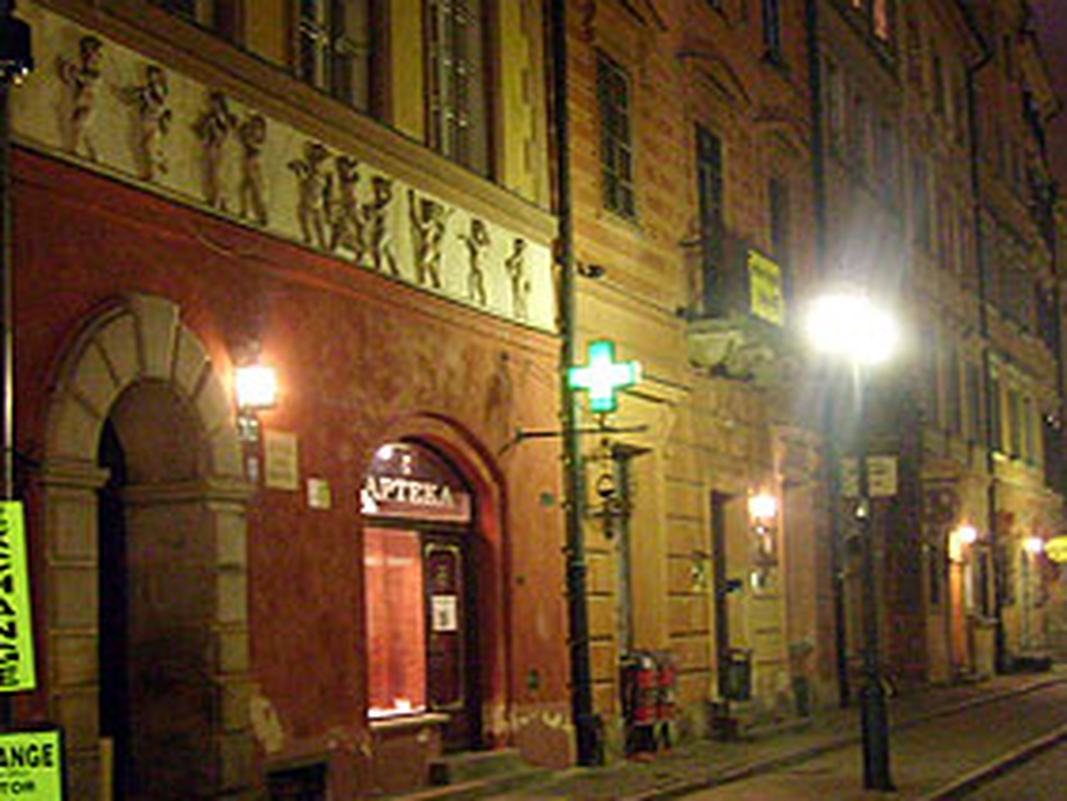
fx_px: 1727
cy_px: 516
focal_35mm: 56
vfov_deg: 26.0
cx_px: 570
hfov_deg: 34.3
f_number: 2.8
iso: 200
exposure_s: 1/2
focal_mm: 5.8
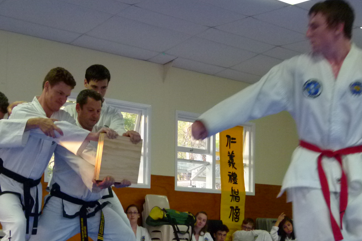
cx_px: 173
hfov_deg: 28.5
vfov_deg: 19.1
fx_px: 714
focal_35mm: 71
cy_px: 176
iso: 400
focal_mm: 9.2
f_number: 3.2
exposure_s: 1/40
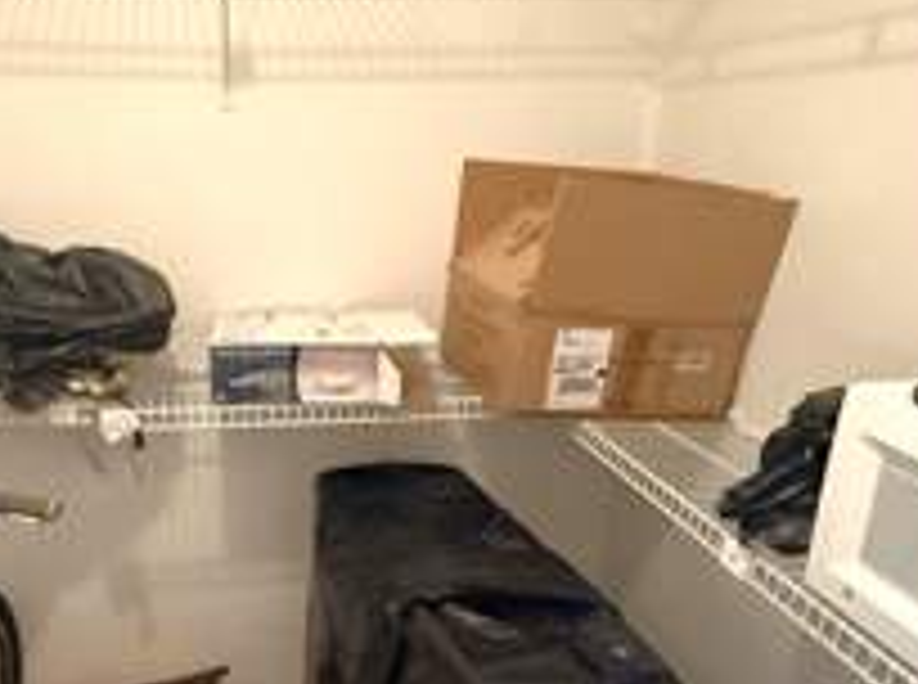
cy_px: 416
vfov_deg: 42.5
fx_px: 873
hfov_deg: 54.8
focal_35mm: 33
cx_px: 338
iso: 1000
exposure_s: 1/60
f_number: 2.2
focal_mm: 2.22
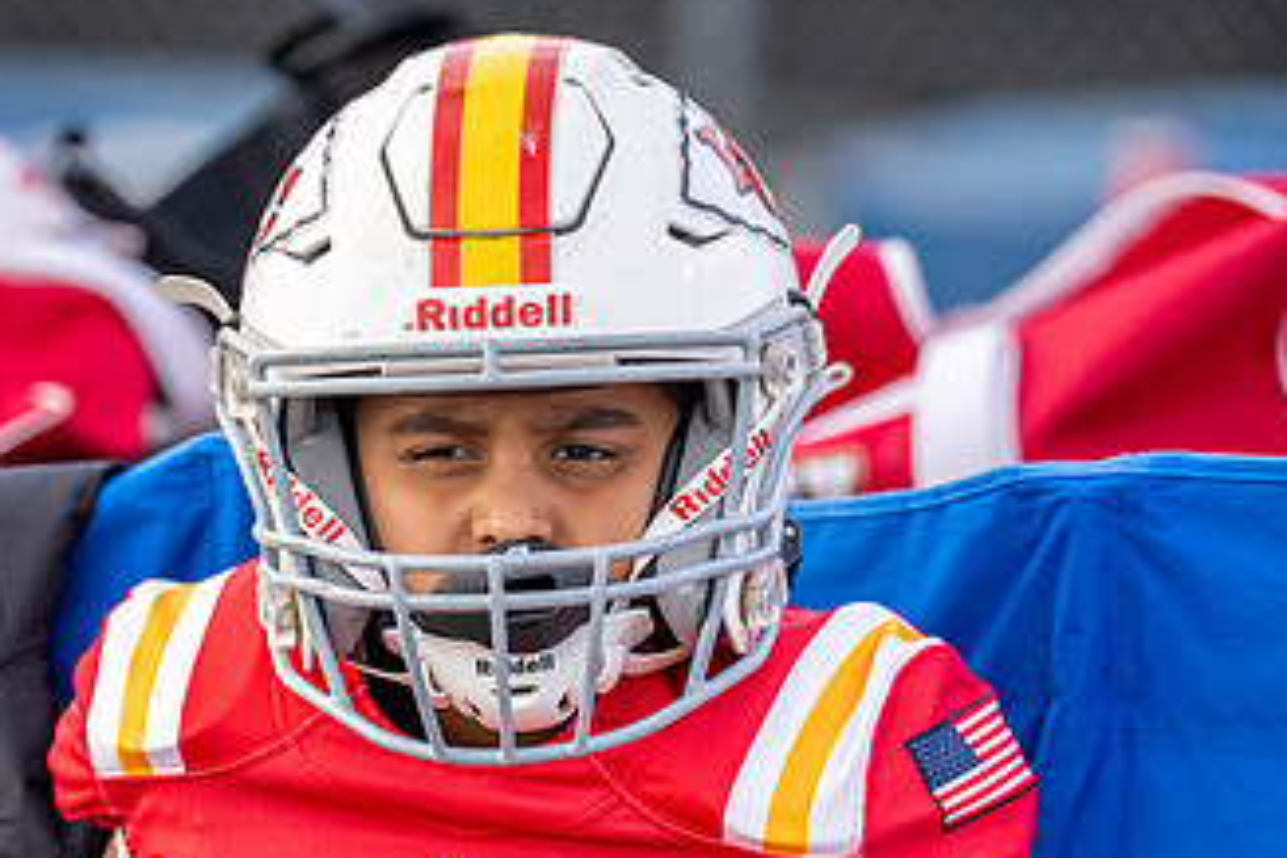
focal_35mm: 432
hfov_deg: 4.8
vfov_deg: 3.2
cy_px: 661
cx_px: 362
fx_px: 15443
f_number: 2.8
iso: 400
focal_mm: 178
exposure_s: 1/2500
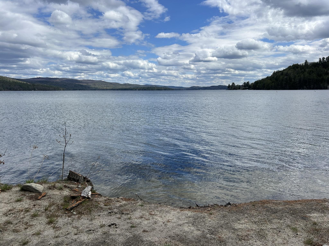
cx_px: 164
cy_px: 123
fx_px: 247
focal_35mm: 26
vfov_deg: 53.1
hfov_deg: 67.3
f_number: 1.5
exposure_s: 1/5882
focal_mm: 5.7
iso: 50
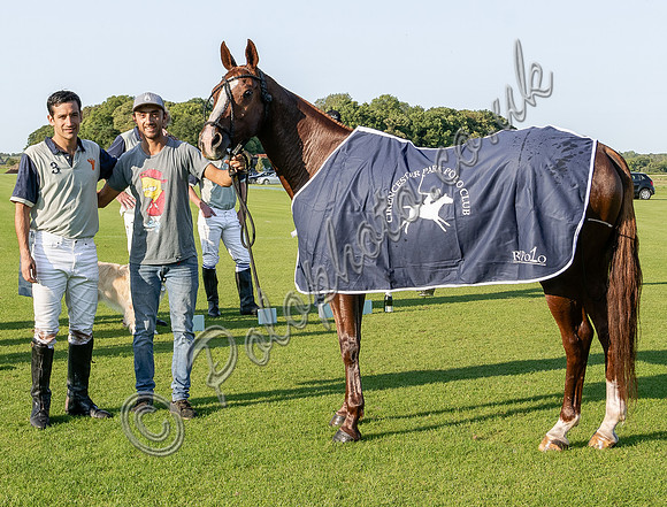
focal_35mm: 68
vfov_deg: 21.8
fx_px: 1316
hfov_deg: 28.4
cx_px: 253
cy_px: 256
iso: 200
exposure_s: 1/500
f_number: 5.6
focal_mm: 22.7
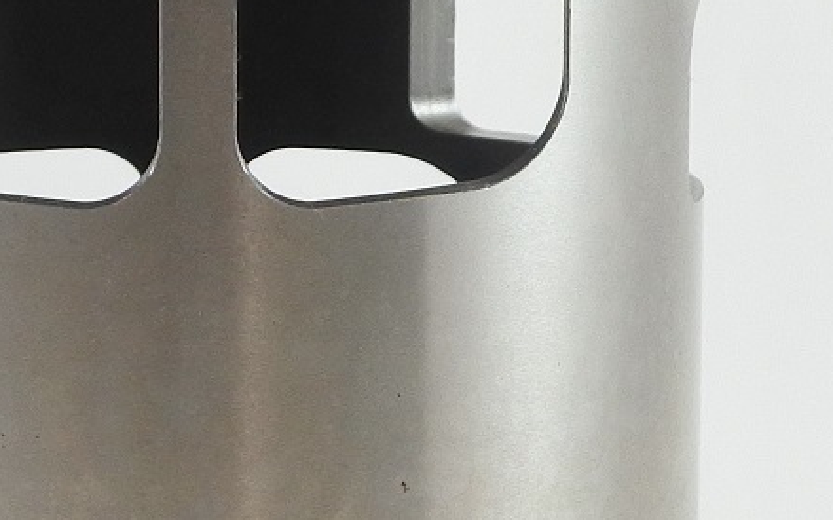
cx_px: 139
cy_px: 134
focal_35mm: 183
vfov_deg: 7.2
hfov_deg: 11.4
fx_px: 4153
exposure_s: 1/125
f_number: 4.5
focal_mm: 16.1
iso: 450
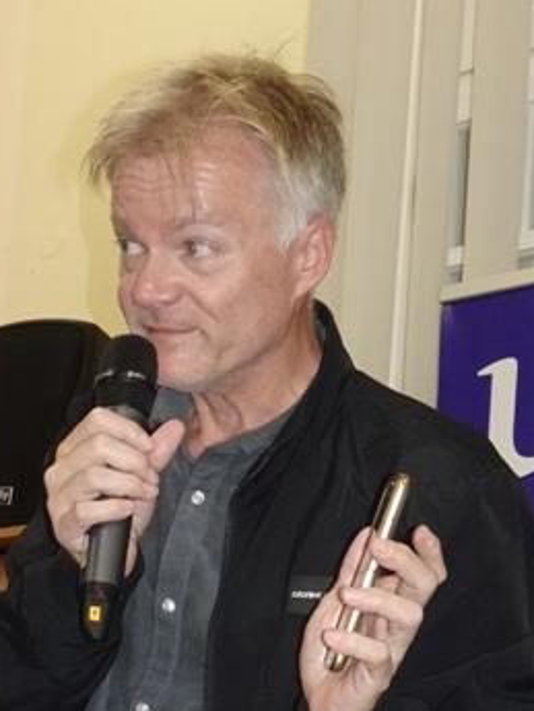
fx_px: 1747
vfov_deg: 22.1
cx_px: 195
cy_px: 712
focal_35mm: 85
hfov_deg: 17.3
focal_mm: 6.26
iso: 500
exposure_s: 1/40
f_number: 4
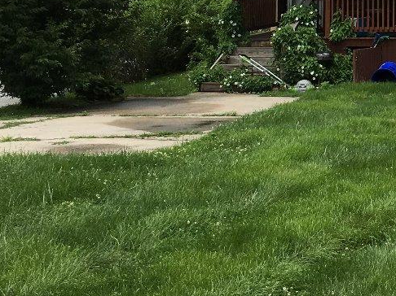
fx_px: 983
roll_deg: -0.5
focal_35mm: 86
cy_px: -67
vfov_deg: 16.4
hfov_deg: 21.0
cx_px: 493
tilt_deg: +2.0
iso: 25
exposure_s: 1/2024
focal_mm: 4.15
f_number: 2.2
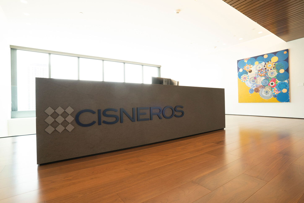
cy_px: 102
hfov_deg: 90.0
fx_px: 152
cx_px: 152
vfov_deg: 67.4
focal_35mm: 18
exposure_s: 1/30
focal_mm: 18
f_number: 9
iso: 1000
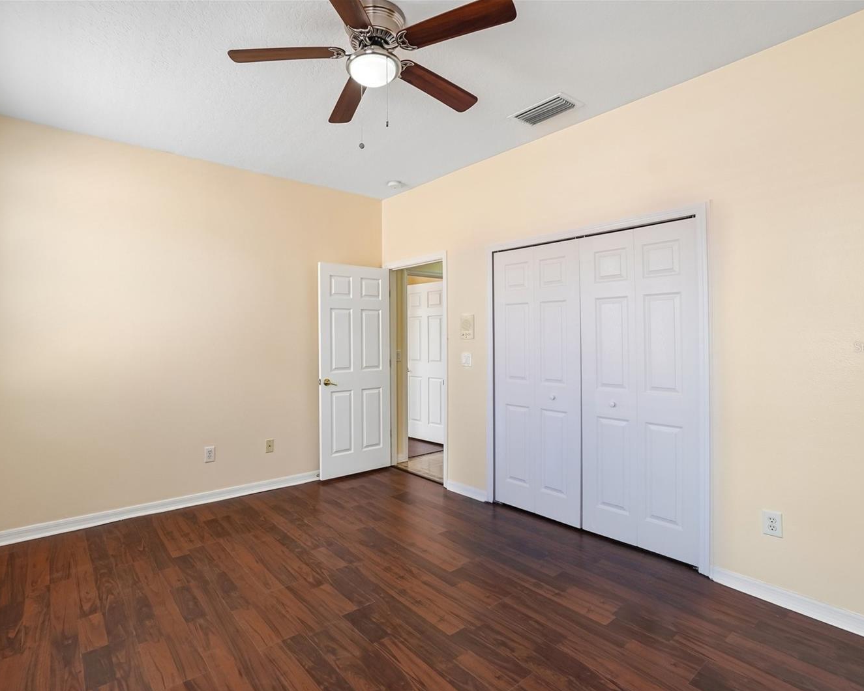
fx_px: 435
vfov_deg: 77.0
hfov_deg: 89.4
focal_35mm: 17
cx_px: 391
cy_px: 347
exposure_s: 1/30
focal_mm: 10
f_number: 8
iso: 200
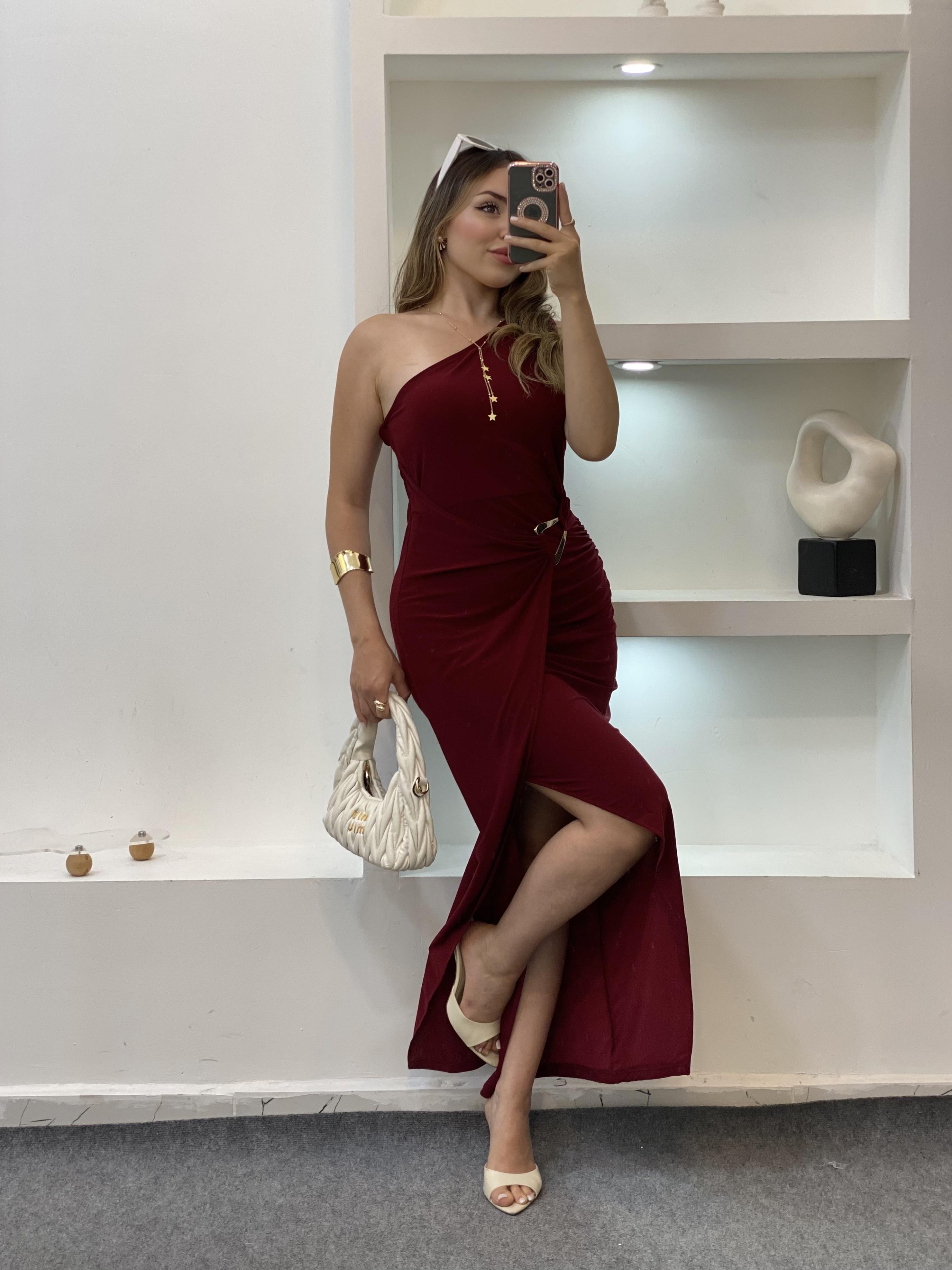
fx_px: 1907
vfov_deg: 36.8
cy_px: 635
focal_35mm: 52
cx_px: 476
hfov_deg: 28.0
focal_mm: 6
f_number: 2
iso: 80
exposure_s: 1/100
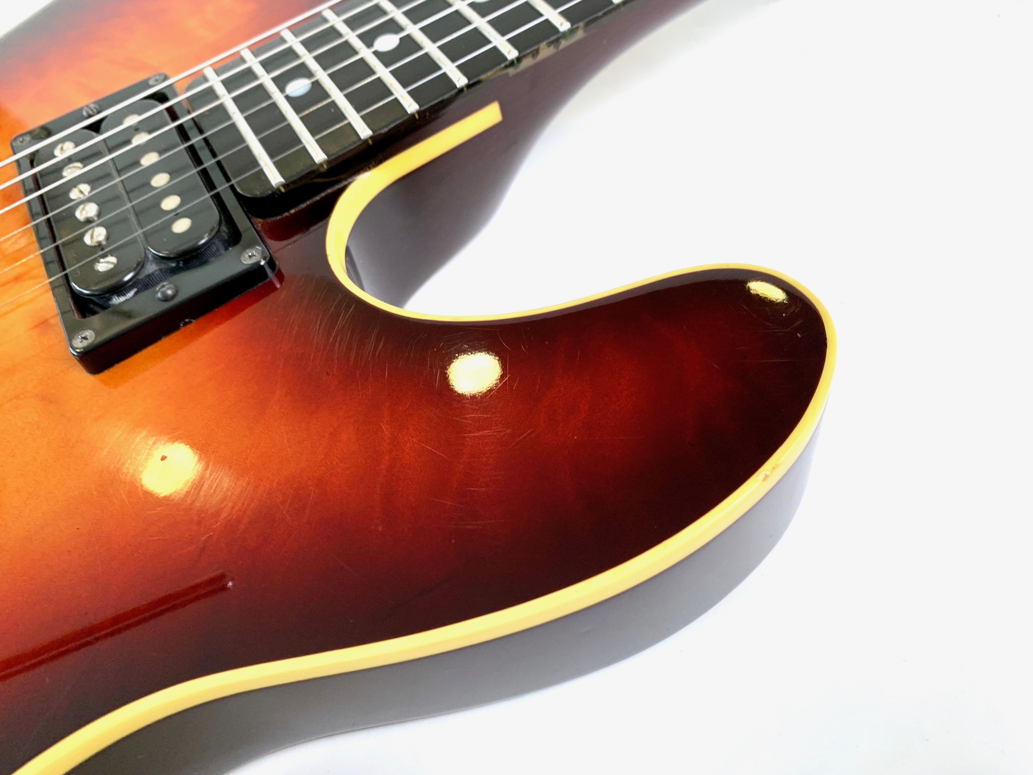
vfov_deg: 53.1
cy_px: 388
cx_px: 516
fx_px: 776
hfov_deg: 67.3
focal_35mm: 26
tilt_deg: -55.7
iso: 50
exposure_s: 1/50
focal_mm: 4.25
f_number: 1.8
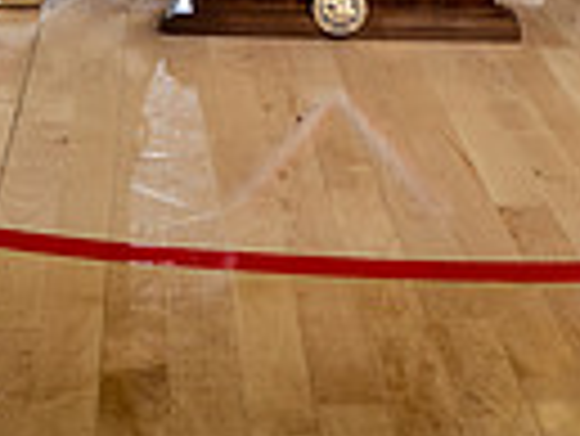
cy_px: -512
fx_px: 1962
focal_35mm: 117
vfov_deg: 11.2
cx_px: 252
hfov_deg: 16.8
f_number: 6.3
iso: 250
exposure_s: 1/250
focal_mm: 35
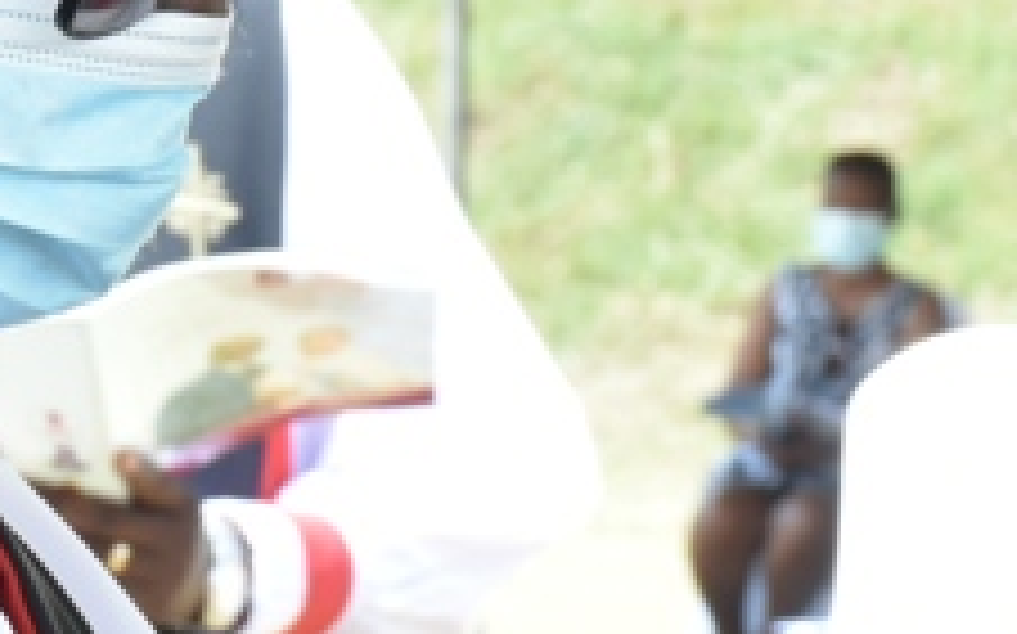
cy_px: 663
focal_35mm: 447
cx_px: 387
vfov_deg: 2.9
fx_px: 12383
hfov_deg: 4.7
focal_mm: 66
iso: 800
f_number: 10
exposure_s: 1/160
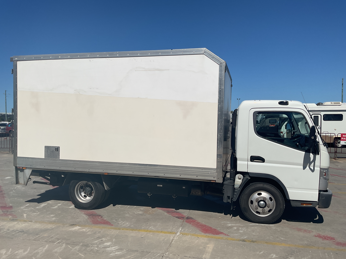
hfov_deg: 61.7
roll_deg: -0.4
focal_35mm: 29
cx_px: 173
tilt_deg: -1.4
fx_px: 290
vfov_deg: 48.2
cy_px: 130
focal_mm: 3
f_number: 1.8
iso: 16
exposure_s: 1/6536
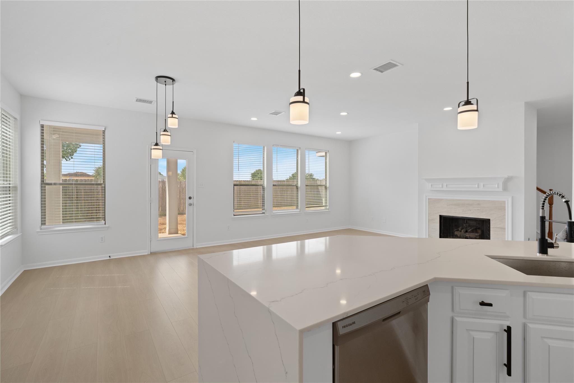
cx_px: 287
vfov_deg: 73.7
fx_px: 255
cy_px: 192
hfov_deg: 96.7
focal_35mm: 16
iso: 320
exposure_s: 1/30
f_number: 8
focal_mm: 16
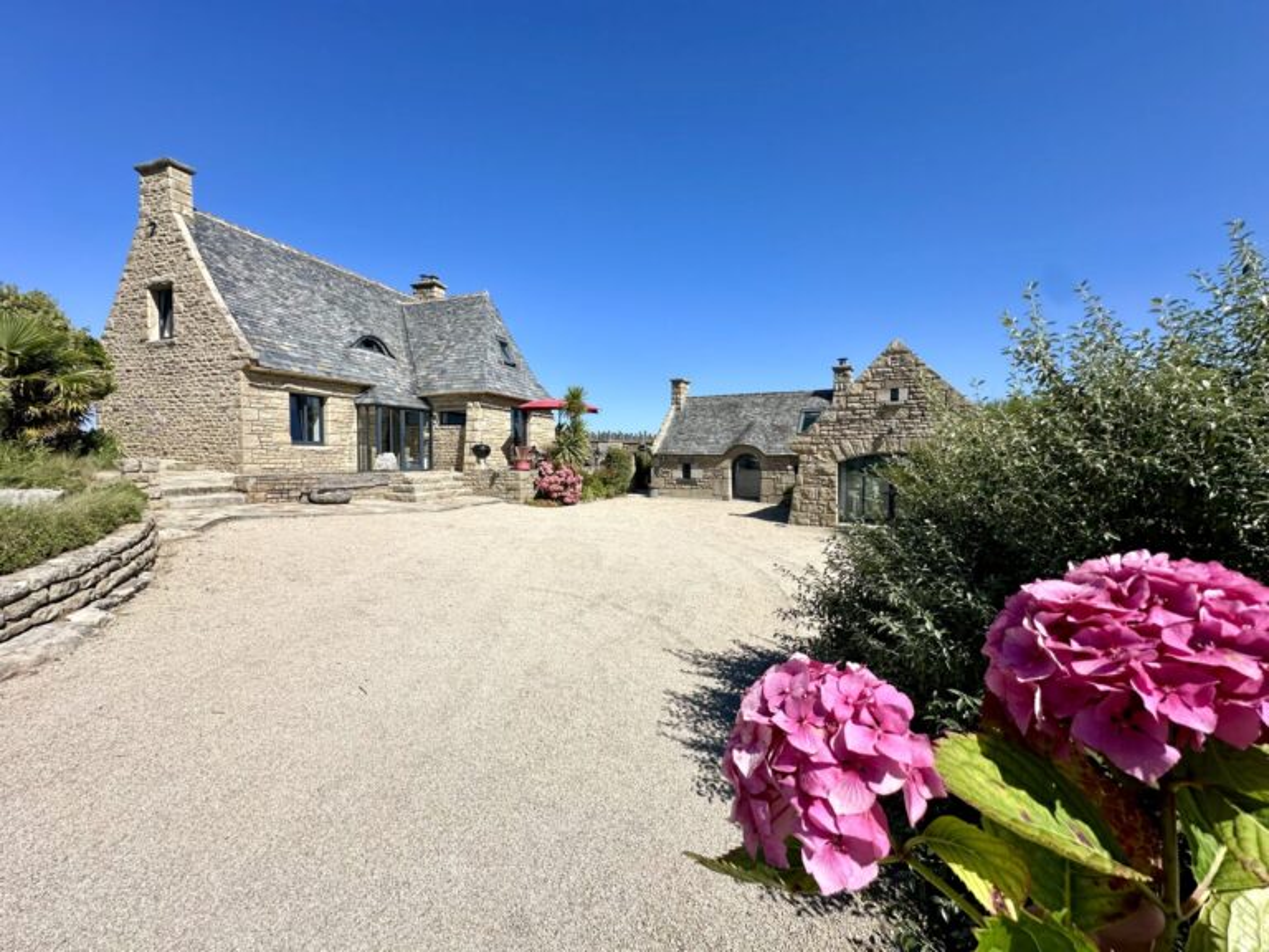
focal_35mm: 14
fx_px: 513
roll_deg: +0.1
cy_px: 476
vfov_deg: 85.7
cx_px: 634
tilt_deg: -3.2
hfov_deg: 102.1
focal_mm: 2.22
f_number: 2.2
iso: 50
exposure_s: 1/3300
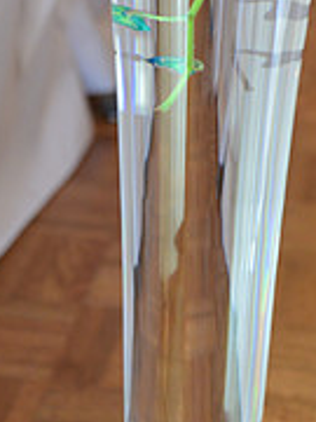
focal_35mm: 174
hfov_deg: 8.5
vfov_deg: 11.0
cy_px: -190
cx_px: 214
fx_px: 2118
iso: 1250
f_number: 4.5
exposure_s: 1/20
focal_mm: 56
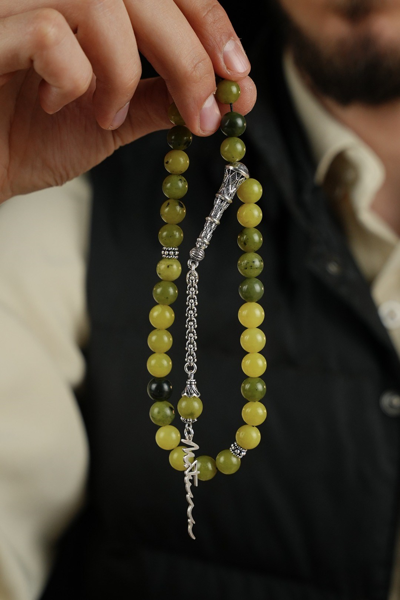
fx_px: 1167
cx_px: 200
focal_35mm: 70
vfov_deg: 28.8
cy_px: 300
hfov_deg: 19.5
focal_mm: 70
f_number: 6.3
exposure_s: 1/160
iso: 640
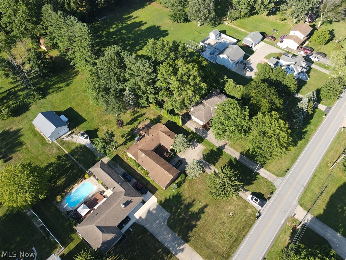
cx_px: 173
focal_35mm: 24
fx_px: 240
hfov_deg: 71.6
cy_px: 130
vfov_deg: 56.8
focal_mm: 4.5
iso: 100
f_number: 2.8
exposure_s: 1/240
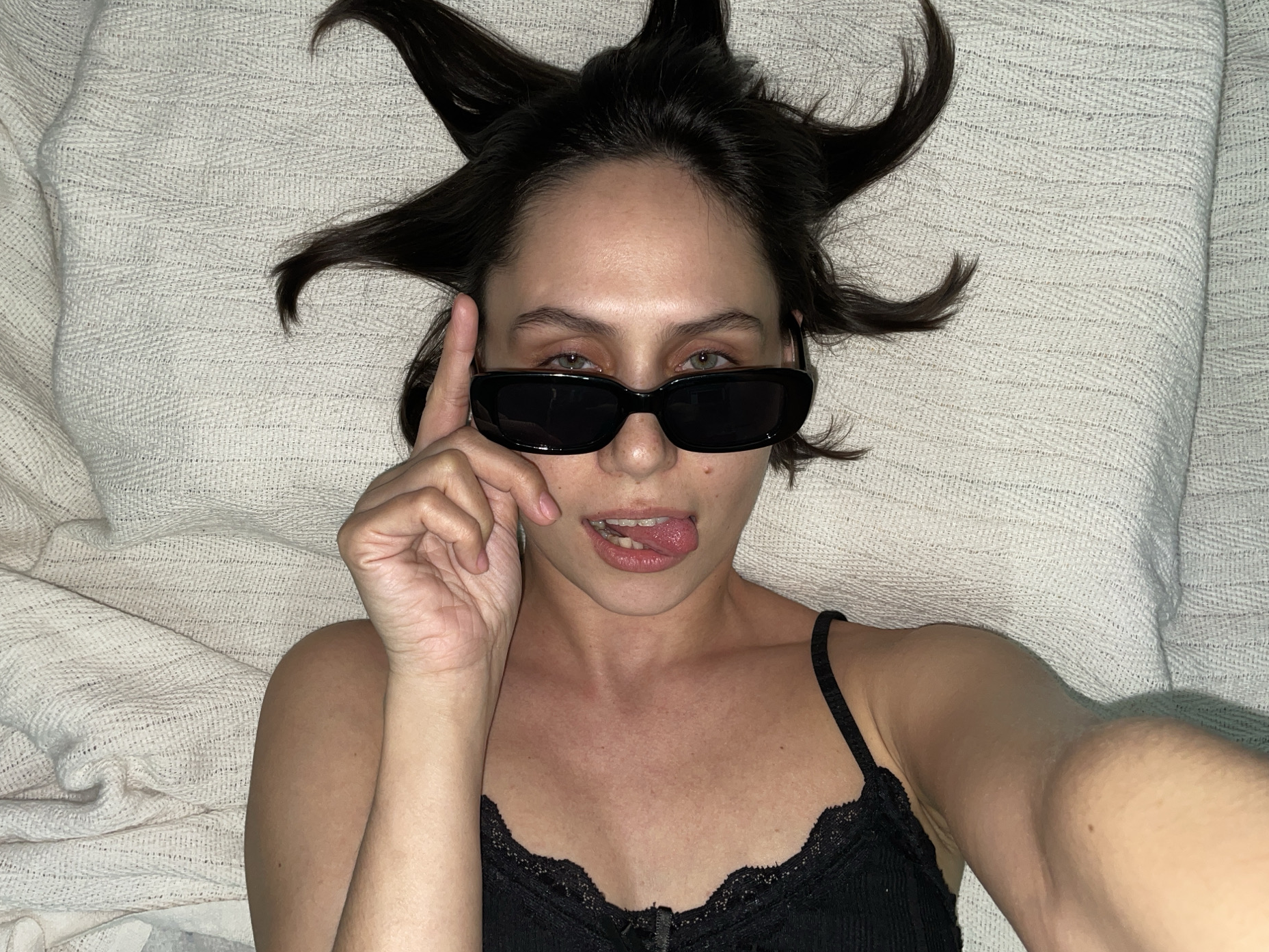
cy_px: 441
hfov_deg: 63.4
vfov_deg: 49.7
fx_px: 1027
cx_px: 608
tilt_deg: -76.7
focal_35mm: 28
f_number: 1.6
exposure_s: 1/46
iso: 50
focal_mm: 4.2
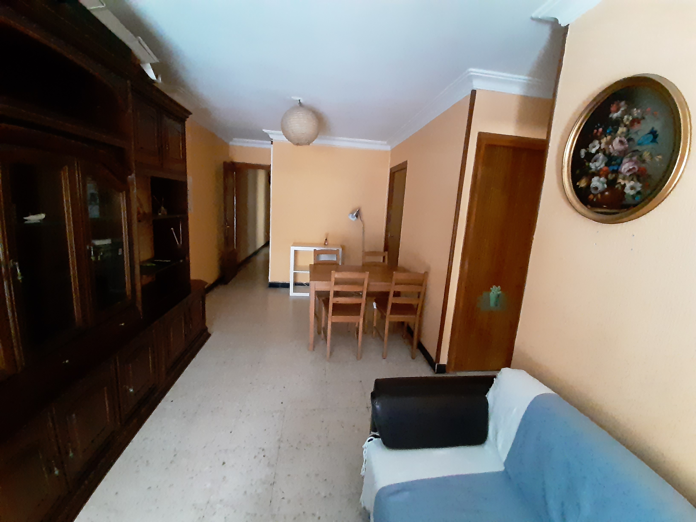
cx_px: 348
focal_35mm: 13
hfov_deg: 106.2
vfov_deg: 89.9
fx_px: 261
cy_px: 261
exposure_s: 1/11
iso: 800
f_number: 2.2
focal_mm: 1.42
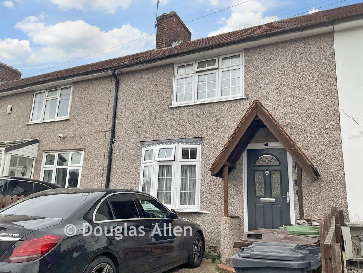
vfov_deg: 48.2
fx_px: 304
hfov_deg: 61.7
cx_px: 182
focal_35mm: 29
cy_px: 136
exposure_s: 1/640
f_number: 1.8
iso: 20
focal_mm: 3
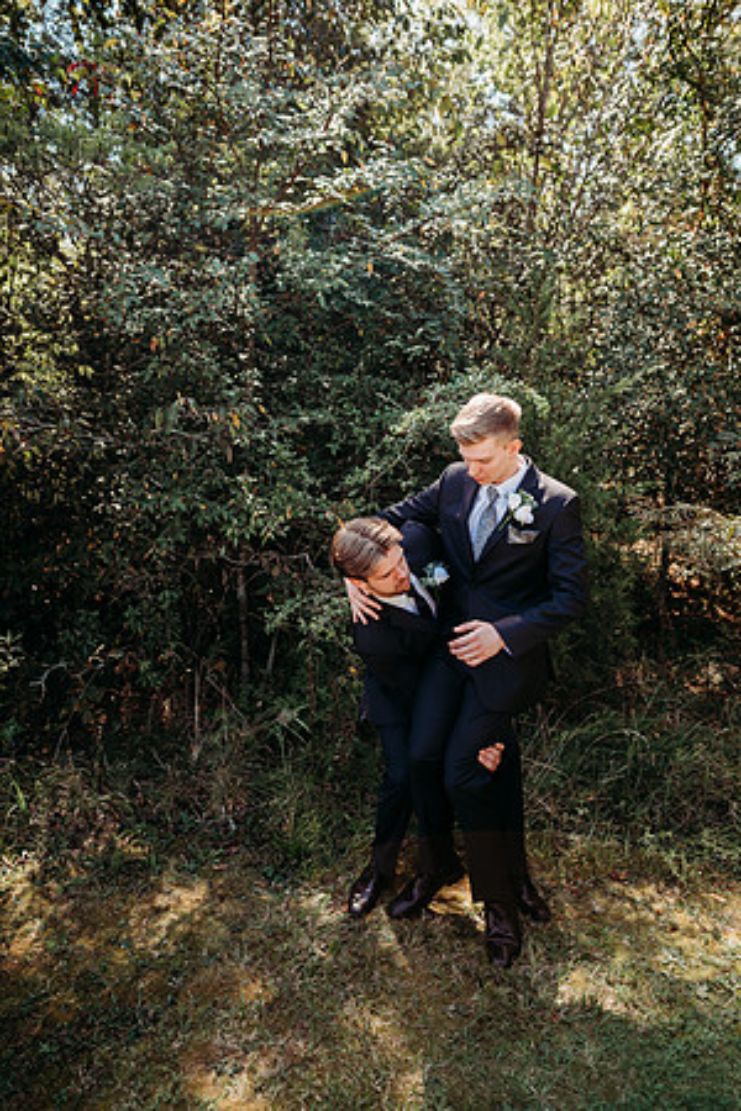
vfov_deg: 73.7
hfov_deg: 53.1
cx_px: 370
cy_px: 556
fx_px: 741
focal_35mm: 24
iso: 125
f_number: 2.8
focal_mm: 24
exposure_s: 1/400
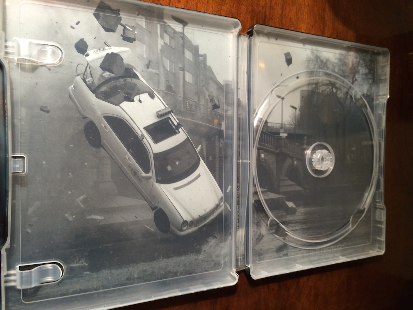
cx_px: 206
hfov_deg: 60.0
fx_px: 358
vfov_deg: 46.8
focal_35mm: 30
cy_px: 155
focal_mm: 4.12
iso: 80
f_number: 2.2
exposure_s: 1/30
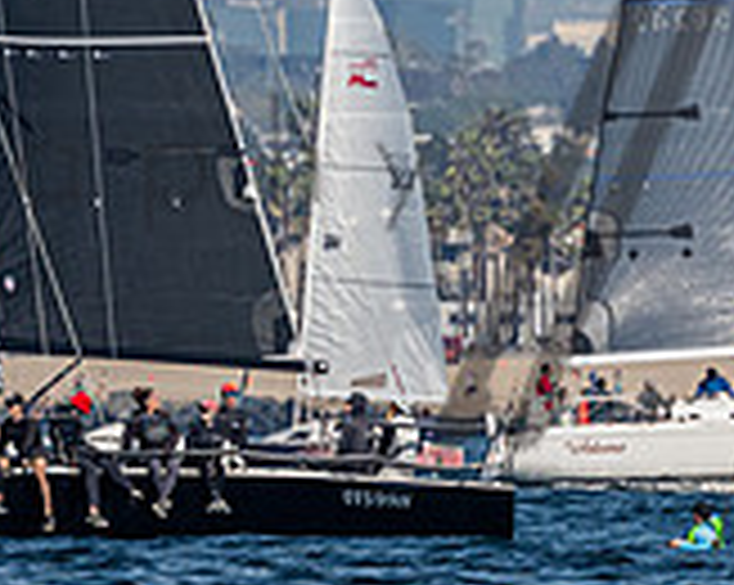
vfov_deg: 0.8
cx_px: 204
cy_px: -439
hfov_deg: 1.1
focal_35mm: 1827
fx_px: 39641
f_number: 5.6
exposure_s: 1/6400
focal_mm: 400
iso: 400
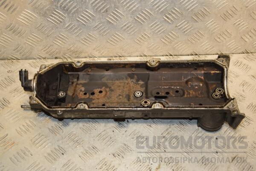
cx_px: 128
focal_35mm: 48
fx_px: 341
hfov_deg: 41.1
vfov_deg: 28.1
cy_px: 86
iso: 800
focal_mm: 32
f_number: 5
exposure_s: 1/200
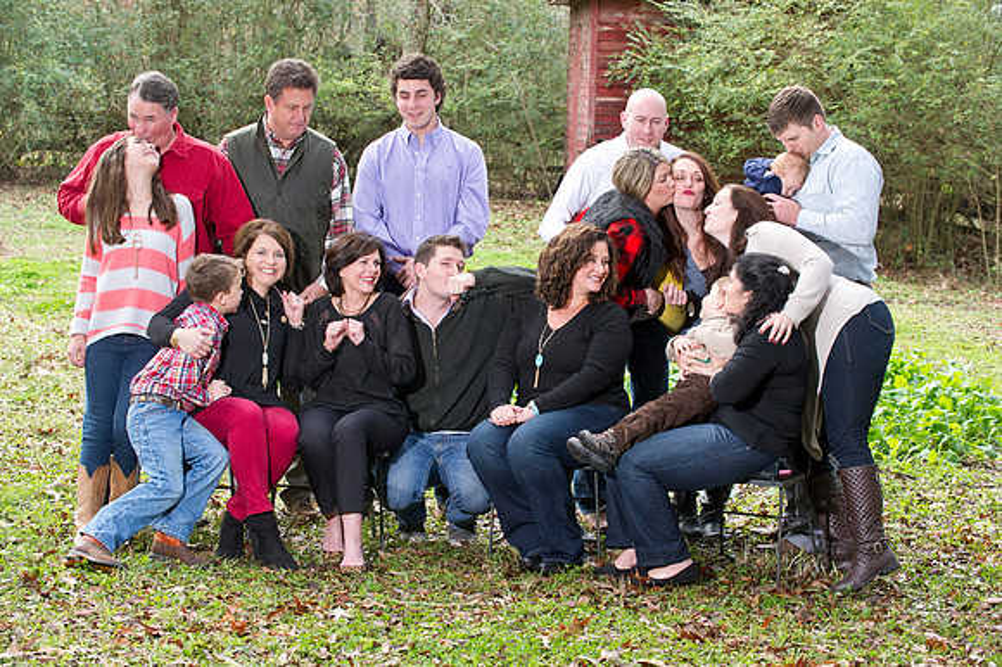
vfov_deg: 15.9
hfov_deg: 23.7
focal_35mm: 86
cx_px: 501
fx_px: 2392
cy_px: 334
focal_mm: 86
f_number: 6.3
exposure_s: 1/125
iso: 1250
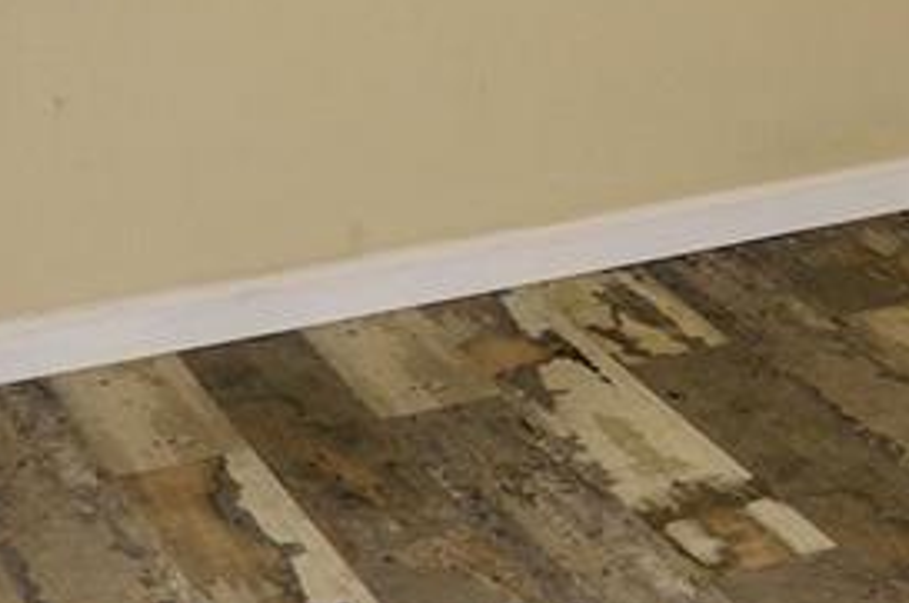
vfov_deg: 12.3
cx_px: 1080
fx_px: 2546
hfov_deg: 19.1
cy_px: -511
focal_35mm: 101
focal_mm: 18
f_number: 6.3
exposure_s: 1/60
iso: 200
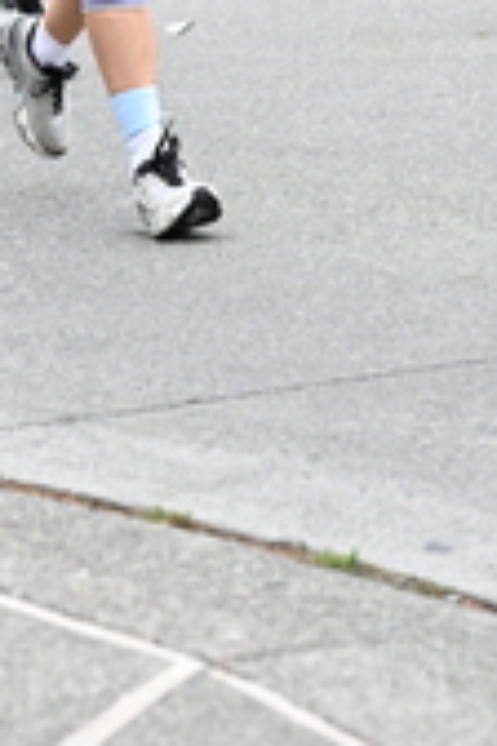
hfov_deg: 7.1
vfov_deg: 10.4
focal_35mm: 193
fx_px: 3996
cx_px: 166
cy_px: -280
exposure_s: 1/800
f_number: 4
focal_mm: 59
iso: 1600
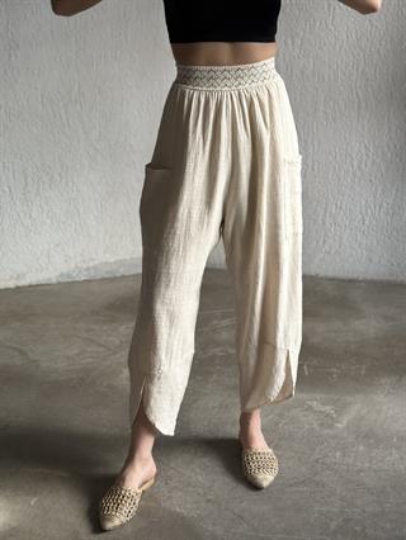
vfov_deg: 39.6
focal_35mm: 48
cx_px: 203
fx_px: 750
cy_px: 270
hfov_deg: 30.3
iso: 80
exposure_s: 1/121
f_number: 1.78
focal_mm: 6.86
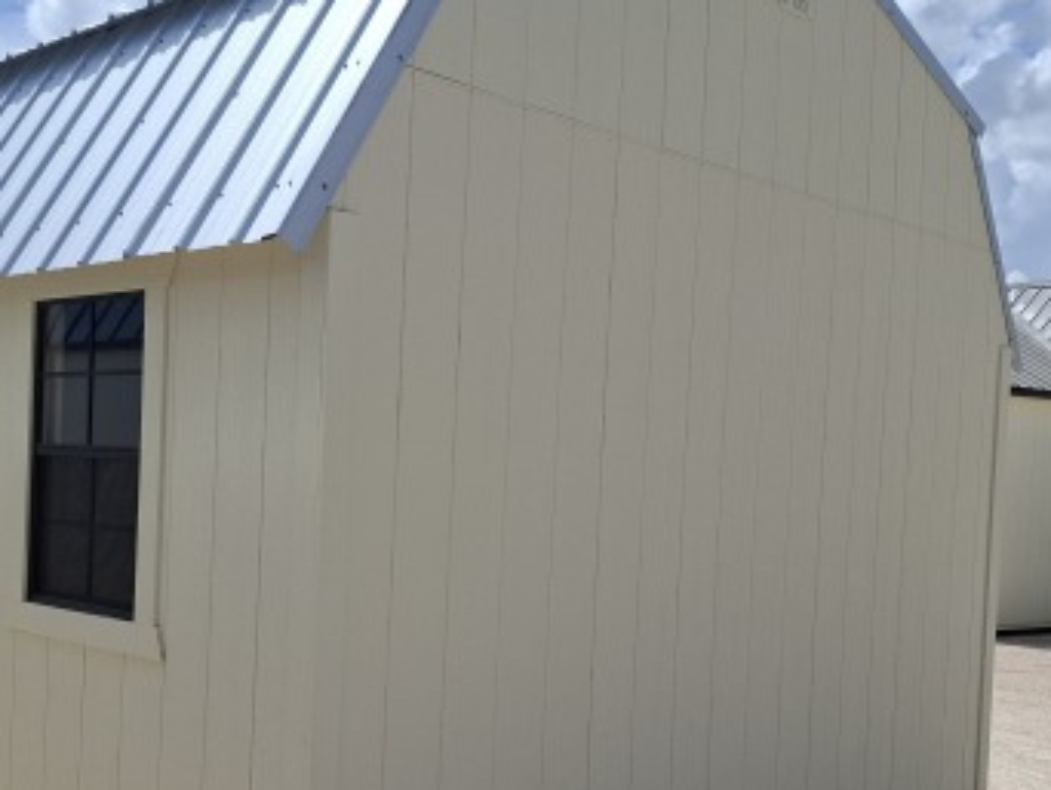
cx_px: 390
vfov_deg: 33.5
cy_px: 489
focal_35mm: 43
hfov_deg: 43.5
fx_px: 1306
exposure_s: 1/3704
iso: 50
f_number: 1.8
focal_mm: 5.54
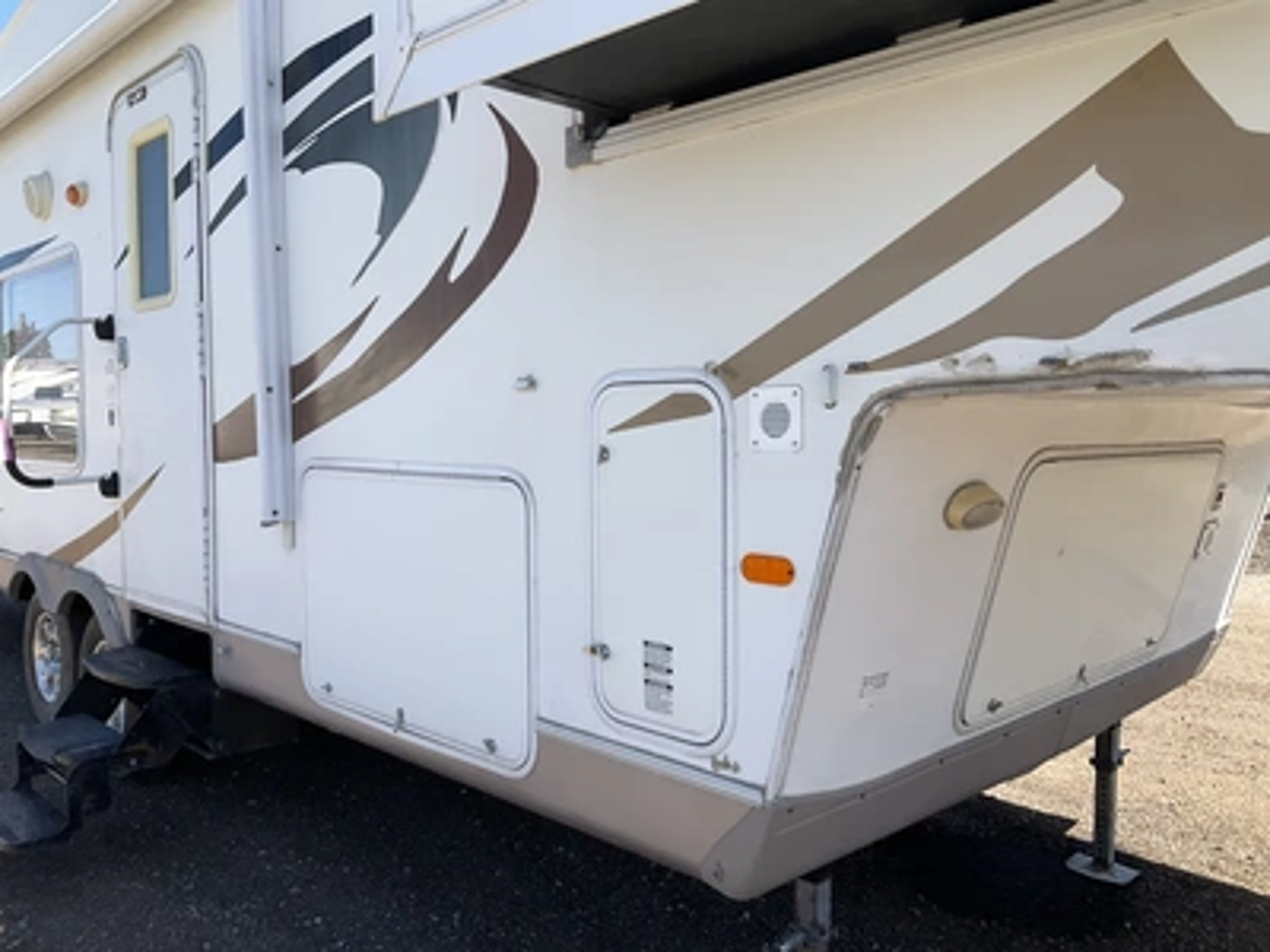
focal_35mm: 29
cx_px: 635
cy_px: 476
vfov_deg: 48.2
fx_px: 1064
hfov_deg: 61.7
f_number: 1.8
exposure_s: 1/944
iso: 25
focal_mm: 3
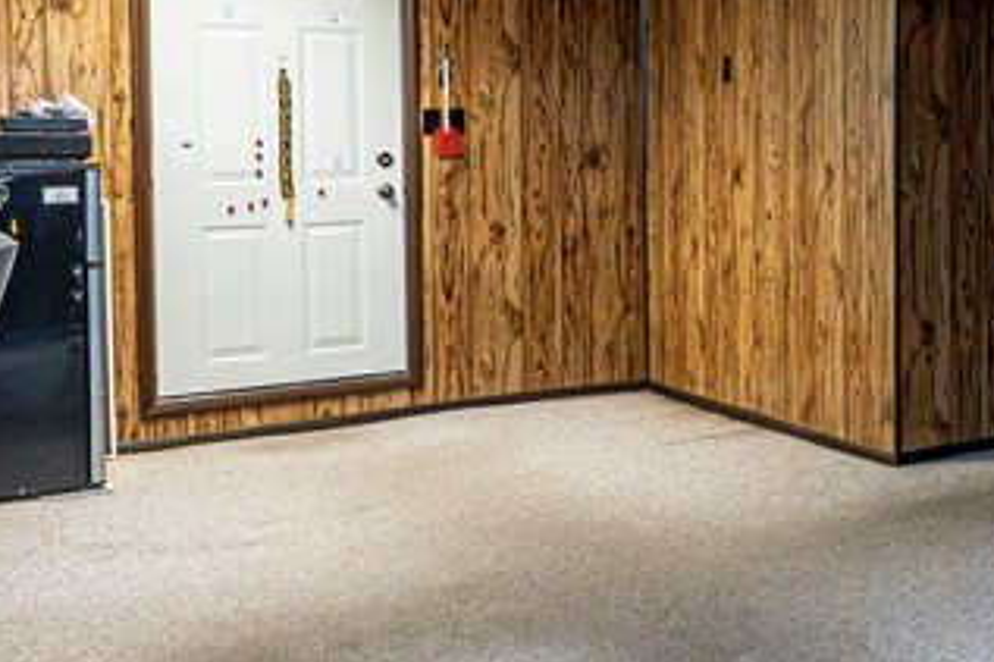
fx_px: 1325
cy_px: 199
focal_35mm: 48
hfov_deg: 34.4
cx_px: 1140
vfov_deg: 27.8
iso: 4000
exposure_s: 1/50
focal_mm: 14
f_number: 8
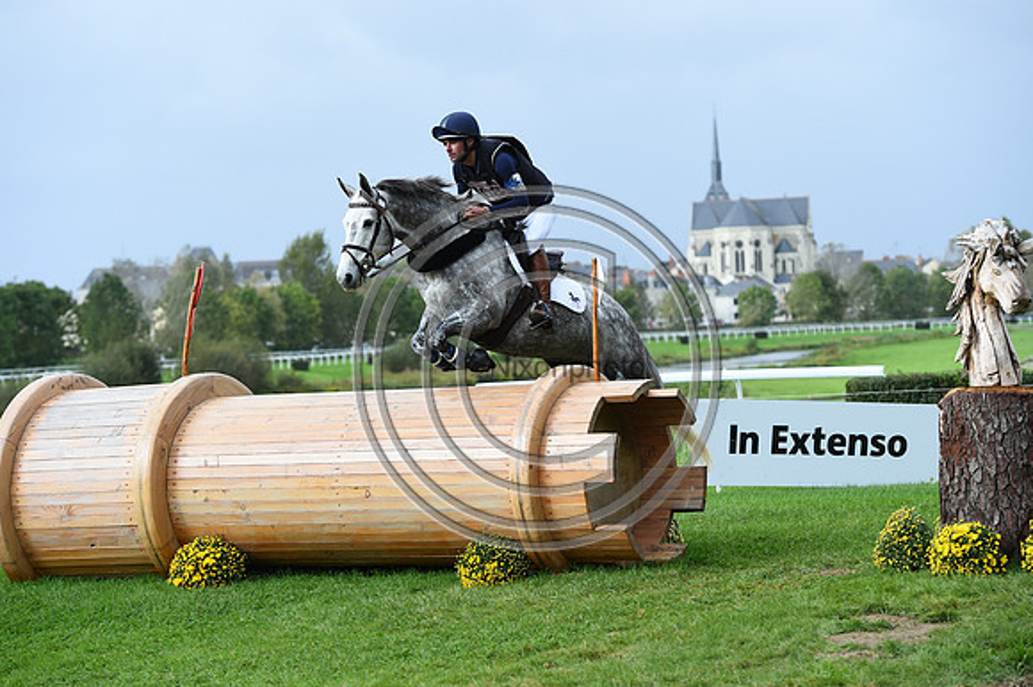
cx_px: 516
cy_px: 344
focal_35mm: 120
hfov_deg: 17.1
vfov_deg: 11.4
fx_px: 3441
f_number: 4.5
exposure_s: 1/1250
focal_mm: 120
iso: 360
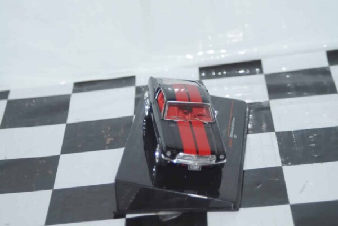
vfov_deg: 11.4
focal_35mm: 120
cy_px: 113
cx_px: 169
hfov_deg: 17.1
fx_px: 1127
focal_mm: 80
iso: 800
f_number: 5.6
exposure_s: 1/80
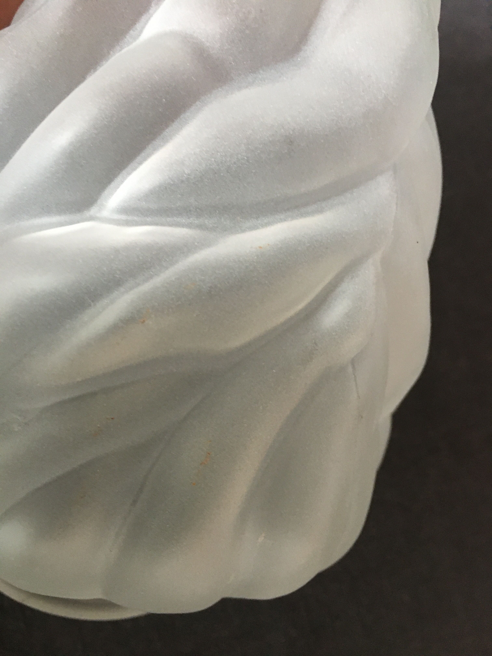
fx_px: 550
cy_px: 328
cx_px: 246
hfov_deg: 48.2
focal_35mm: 29
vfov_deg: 61.7
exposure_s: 1/17
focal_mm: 4.15
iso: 200
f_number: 2.2
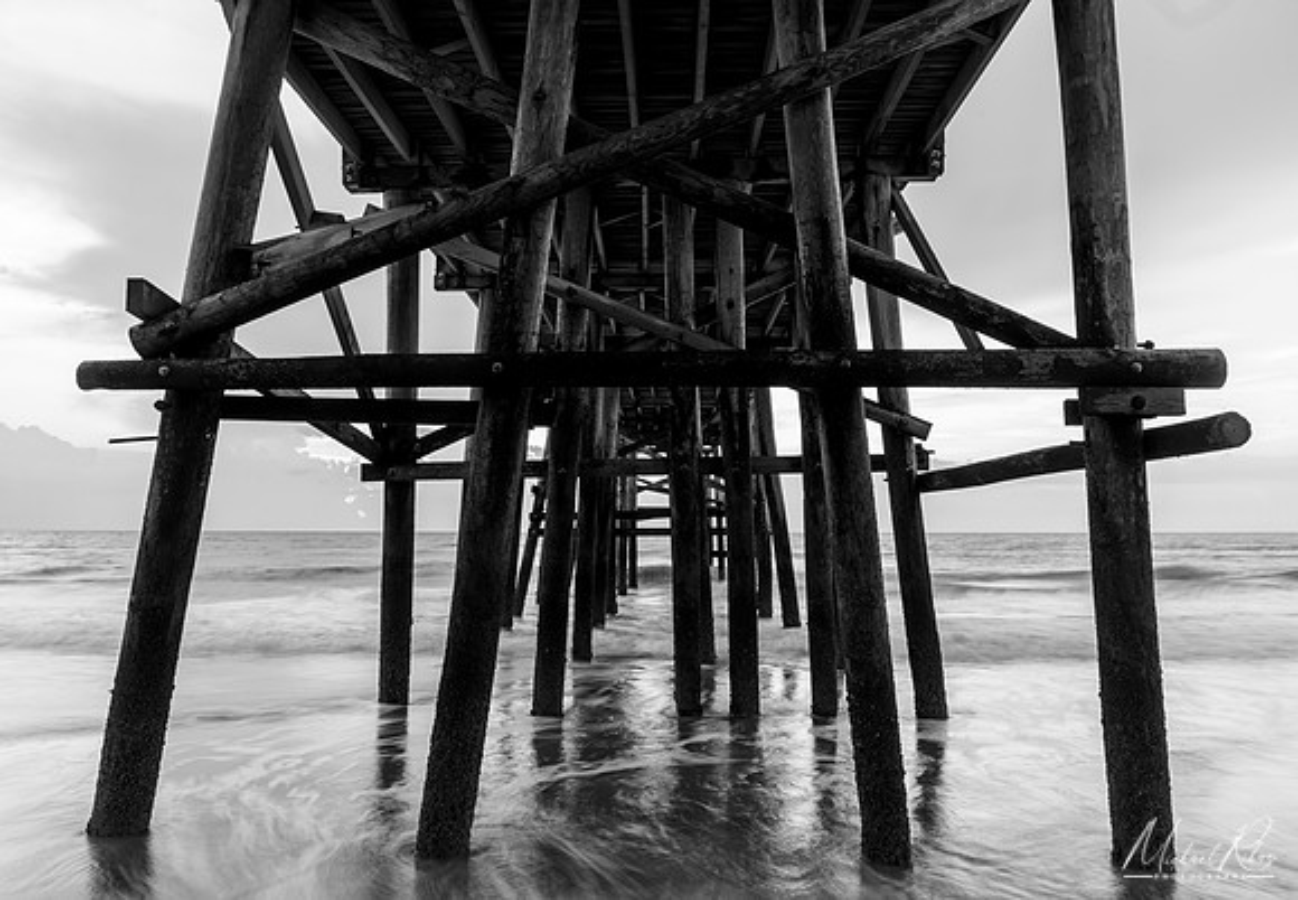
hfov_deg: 63.5
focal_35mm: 29
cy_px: 450
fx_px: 1050
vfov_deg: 46.4
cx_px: 647
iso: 64
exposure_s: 1
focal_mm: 28
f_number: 13
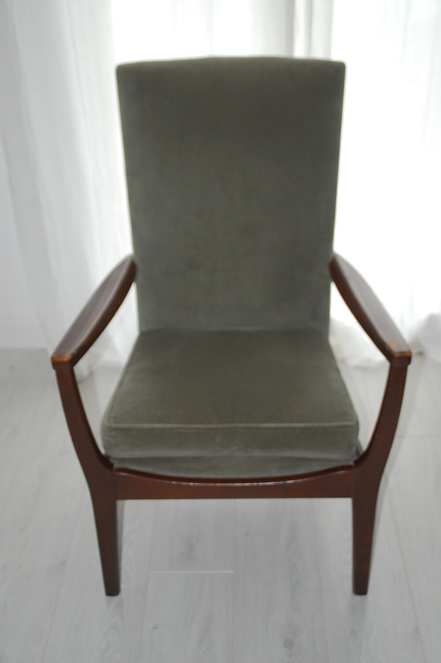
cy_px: 332
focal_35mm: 48
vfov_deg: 41.1
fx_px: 884
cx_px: 220
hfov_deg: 28.0
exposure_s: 1/60
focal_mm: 32
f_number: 4.2
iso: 400
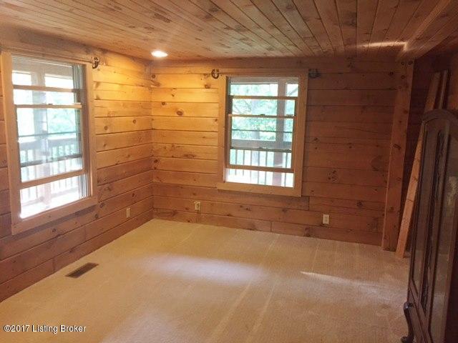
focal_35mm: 29
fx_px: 384
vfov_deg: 48.2
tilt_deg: -8.1
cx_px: 229
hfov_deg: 61.7
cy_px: 172
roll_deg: -2.9
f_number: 2.2
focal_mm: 4.15
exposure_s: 1/30
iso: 160
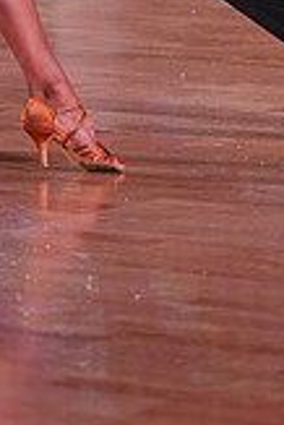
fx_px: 4274
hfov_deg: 3.8
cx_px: 66
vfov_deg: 5.6
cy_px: -274
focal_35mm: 362
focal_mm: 102
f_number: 2.8
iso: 2000
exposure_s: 1/800
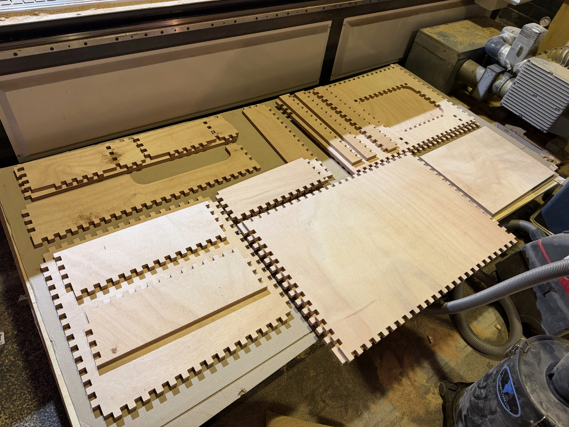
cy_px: 214
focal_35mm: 24
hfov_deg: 71.6
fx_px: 394
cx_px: 284
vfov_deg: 56.8
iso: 200
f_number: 1.78
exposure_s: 1/50
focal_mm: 6.76
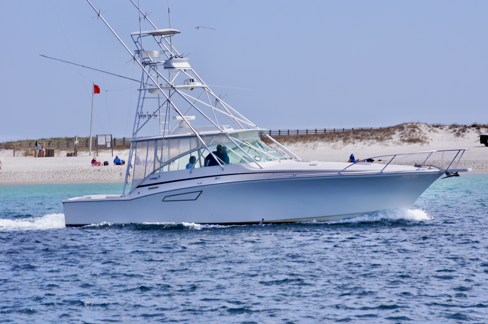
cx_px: 244
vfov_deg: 7.6
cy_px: 162
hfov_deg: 11.4
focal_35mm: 180
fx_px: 2437
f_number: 9
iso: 100
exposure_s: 1/250
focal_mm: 120
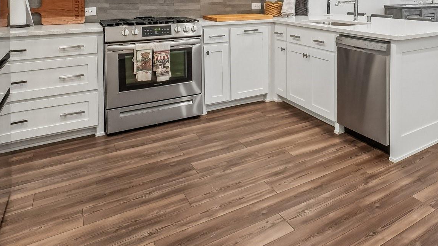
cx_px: 375
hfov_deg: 60.0
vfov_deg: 37.0
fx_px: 325
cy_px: -2
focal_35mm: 28
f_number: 8
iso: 400
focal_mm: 10
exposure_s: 1/13
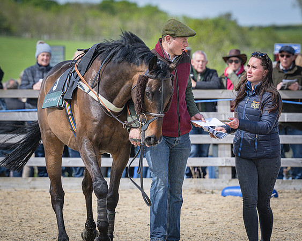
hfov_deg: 5.3
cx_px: 145
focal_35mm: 362
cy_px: 84
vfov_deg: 4.3
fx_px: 3235
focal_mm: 165
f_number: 4
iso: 200
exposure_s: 1/2000
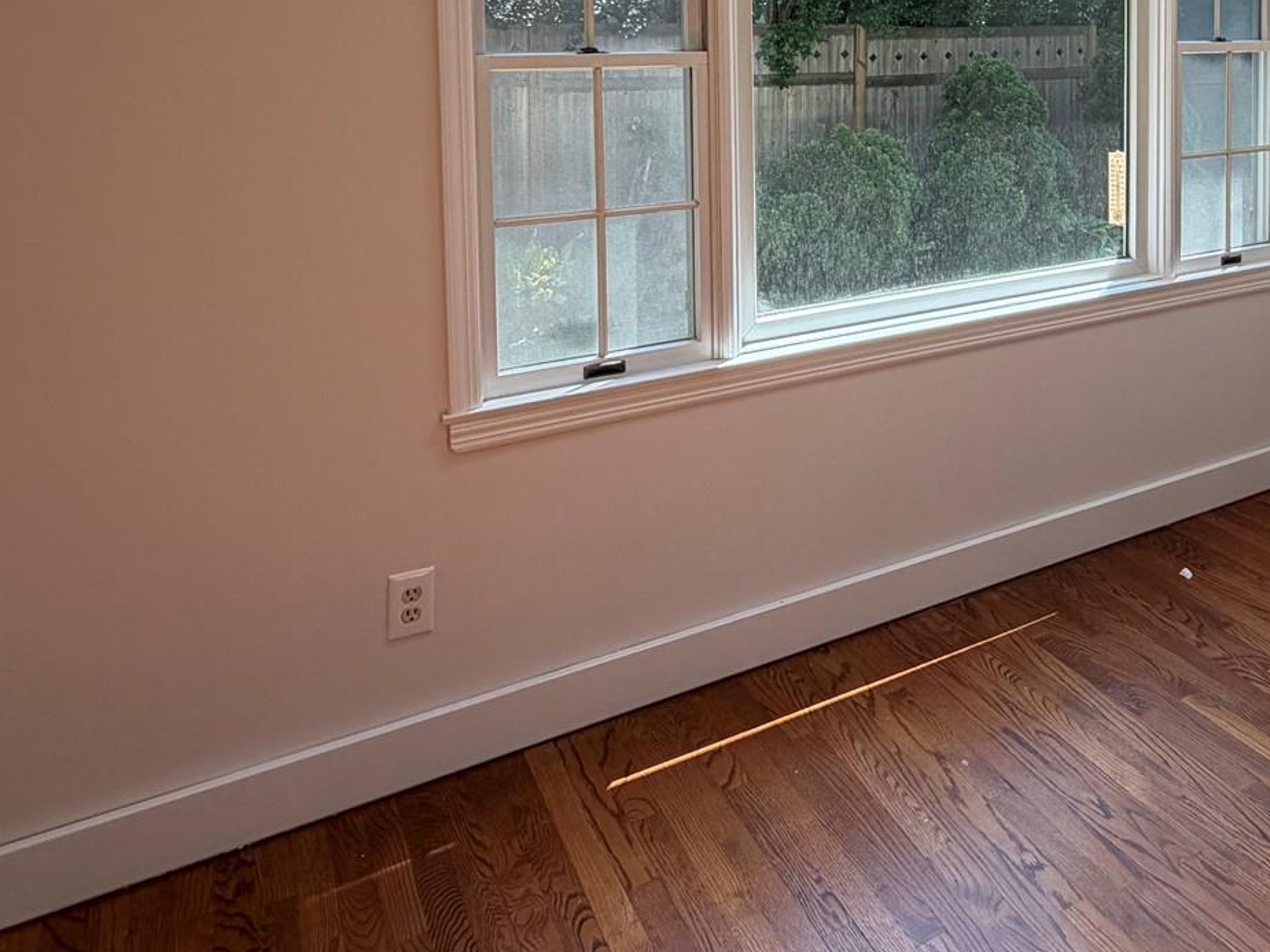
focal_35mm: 31
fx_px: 1137
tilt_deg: -2.9
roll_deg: +0.8
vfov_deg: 41.6
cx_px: 957
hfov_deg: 55.5
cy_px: 84
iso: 50
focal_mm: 2.22
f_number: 2.2
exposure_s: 1/145
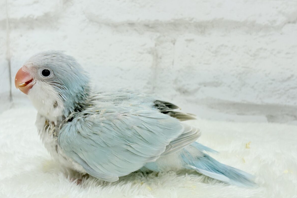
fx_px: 454
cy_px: 107
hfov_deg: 36.2
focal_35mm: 55
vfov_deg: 24.6
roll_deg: -1.1
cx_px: 149
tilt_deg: -11.6
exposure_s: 1/100
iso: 64
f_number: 1.6
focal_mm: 5.96
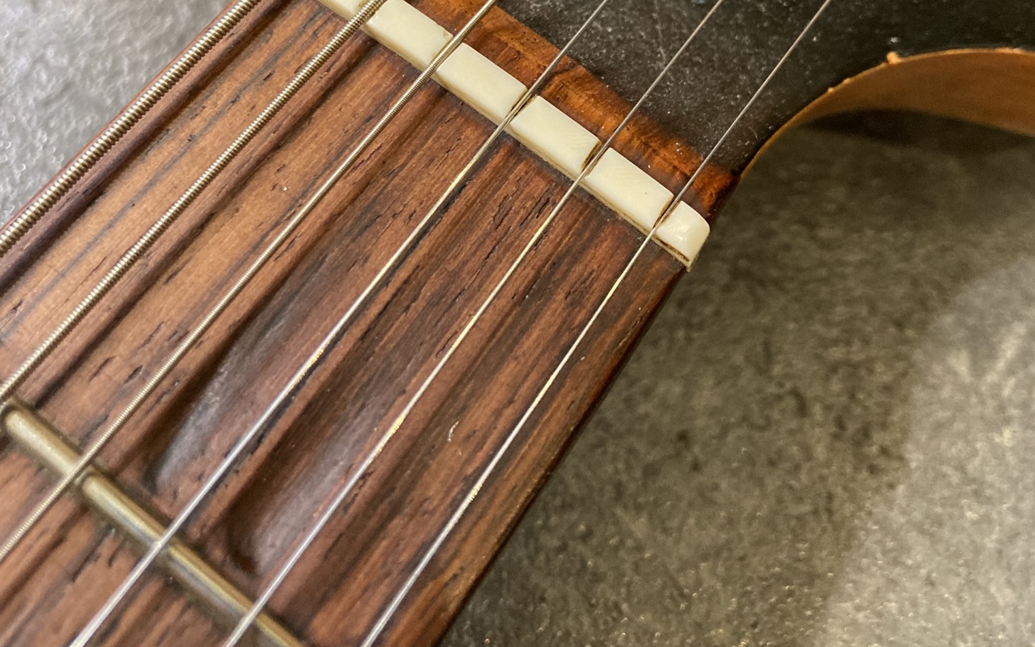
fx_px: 1128
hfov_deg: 49.3
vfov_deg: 30.2
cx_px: 516
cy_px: 34
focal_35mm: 40
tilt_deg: -64.7
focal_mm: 3.99
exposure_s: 1/50
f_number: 1.8
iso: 320
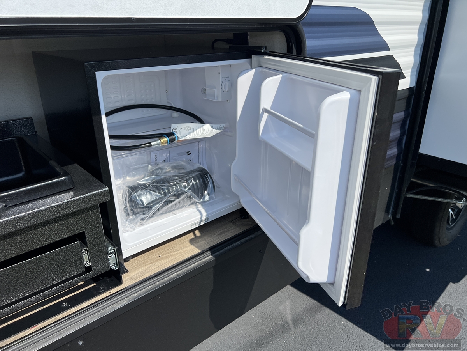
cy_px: 176
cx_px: 234
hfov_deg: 67.3
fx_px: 351
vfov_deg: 53.1
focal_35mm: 26
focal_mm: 5.7
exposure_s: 1/4831
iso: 50
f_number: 1.5
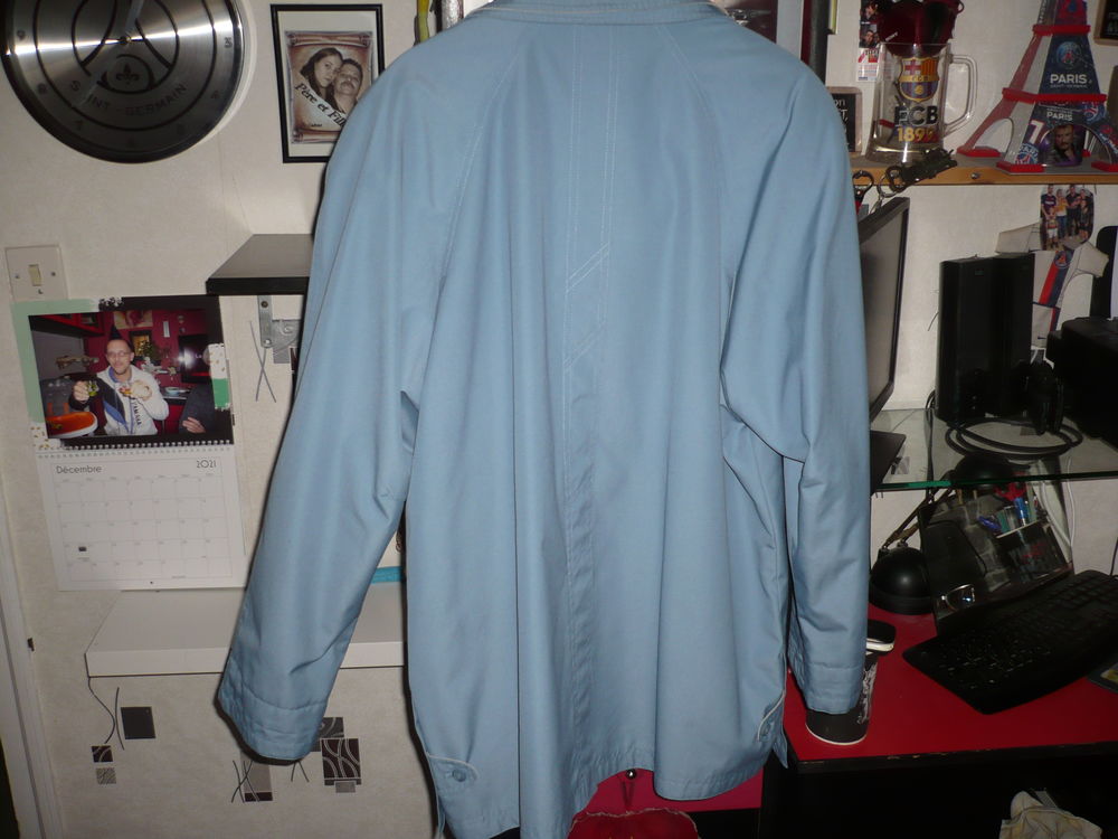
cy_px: 420
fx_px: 1130
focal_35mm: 35
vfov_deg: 40.7
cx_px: 559
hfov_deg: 52.6
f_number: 2.8
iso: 100
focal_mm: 5.8
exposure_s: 1/30
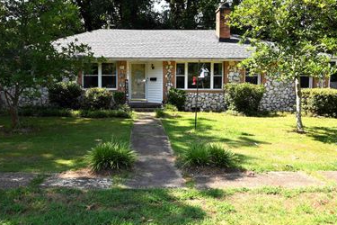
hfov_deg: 58.4
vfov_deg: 41.1
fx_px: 300
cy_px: 105
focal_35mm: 32
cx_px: 143
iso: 100
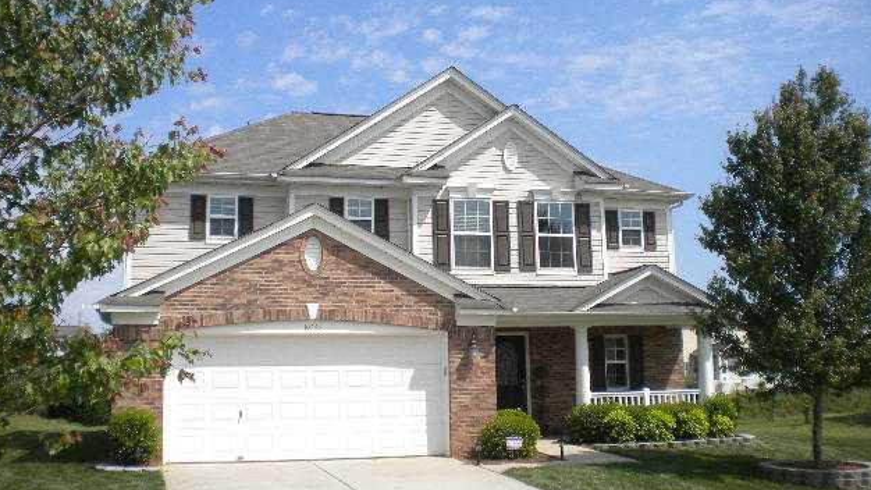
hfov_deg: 51.6
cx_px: 438
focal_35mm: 39
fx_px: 901
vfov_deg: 30.4
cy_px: 214
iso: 113
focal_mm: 6.3
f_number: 4.6
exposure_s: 1/1000
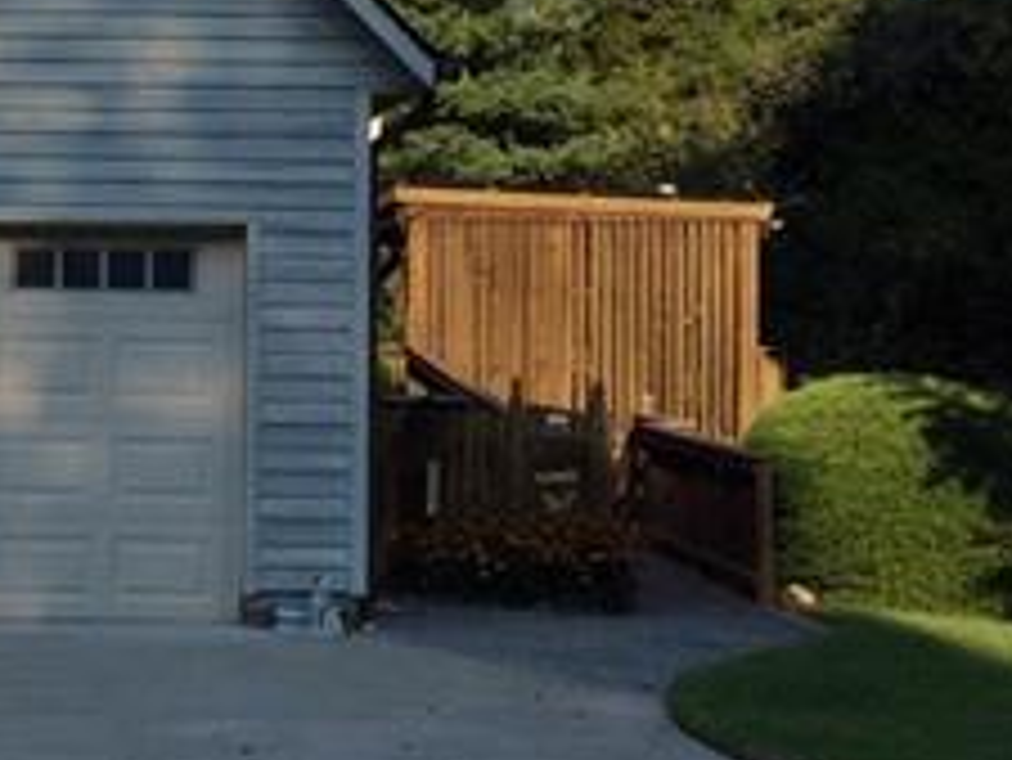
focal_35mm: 91
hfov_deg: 20.7
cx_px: -40
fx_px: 2662
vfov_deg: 16.3
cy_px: 360
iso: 32
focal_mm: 3.3
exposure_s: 1/1244
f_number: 2.4
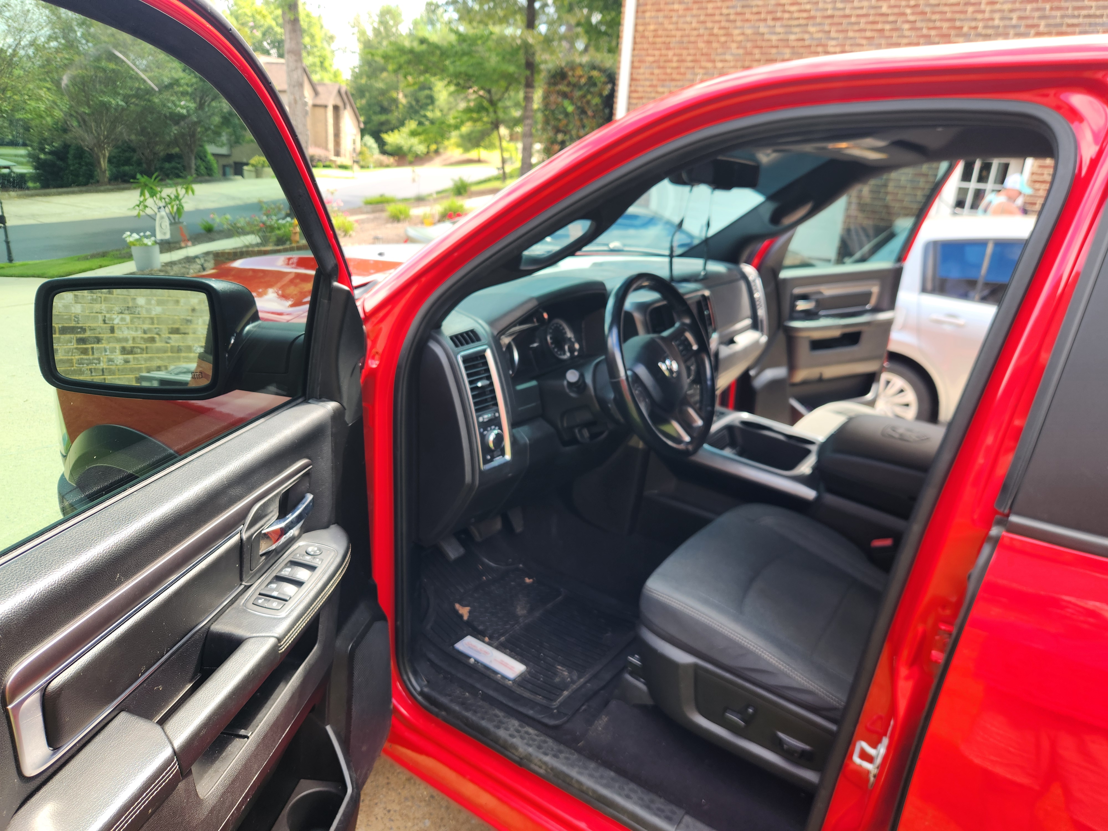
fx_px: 736
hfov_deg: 73.9
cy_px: 416
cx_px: 554
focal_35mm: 23
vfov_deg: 58.9
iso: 32
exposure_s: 1/180
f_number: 1.8
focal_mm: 5.4
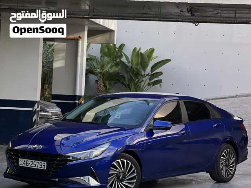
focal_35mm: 77
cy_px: 94
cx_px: 126
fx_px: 558
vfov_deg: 19.1
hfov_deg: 25.3
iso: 32
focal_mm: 9
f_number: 2.8
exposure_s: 1/121
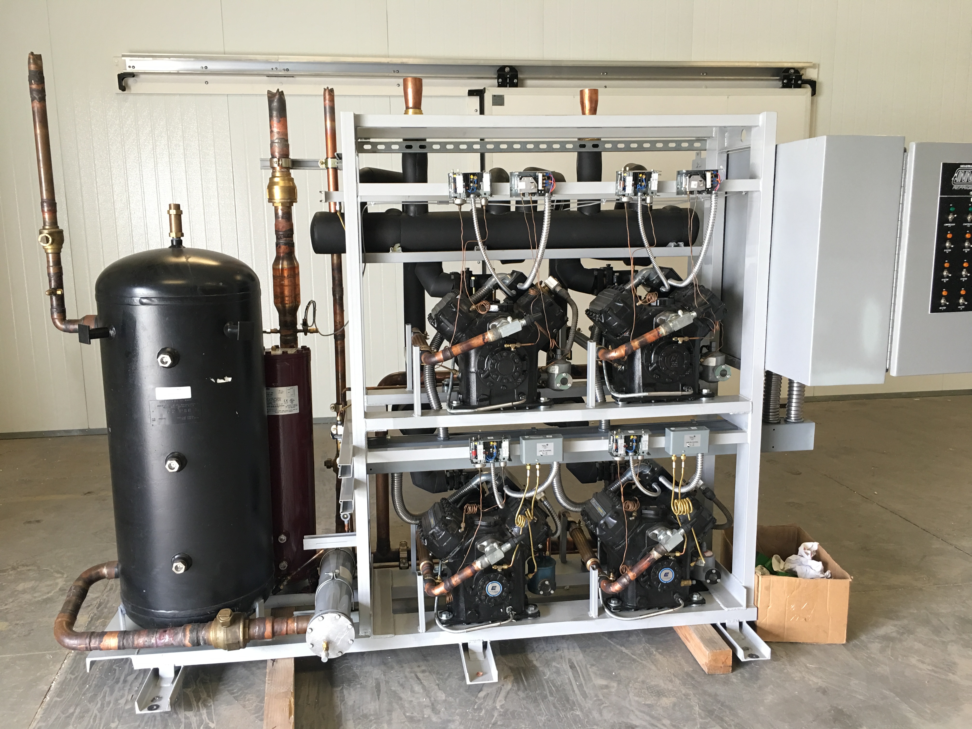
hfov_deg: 61.7
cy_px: 364
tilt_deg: -8.5
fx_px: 814
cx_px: 486
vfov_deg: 48.2
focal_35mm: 29
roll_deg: +0.1
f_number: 2.2
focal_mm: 4.15
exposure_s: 1/15
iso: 40
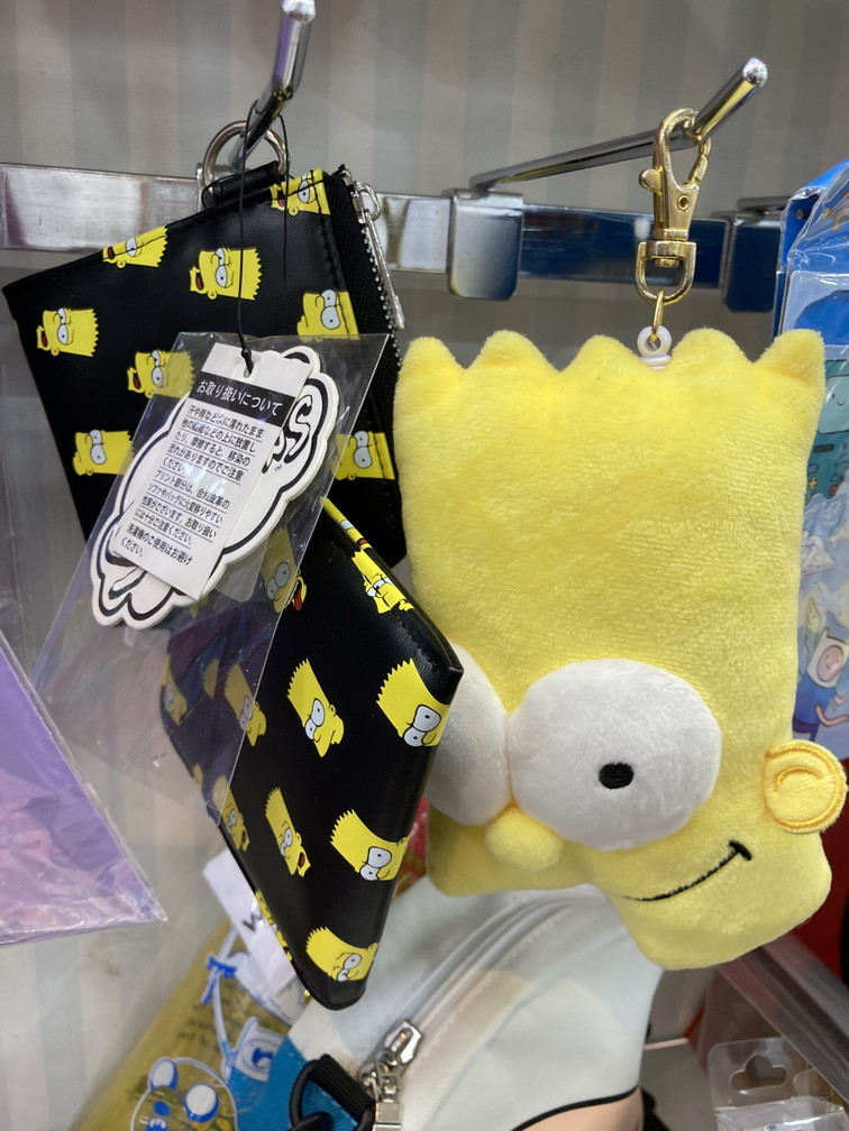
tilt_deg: -16.8
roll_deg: -3.6
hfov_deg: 49.7
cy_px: 566
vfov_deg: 63.4
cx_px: 424
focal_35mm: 28
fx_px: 916
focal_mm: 3.99
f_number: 1.8
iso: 64
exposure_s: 1/100
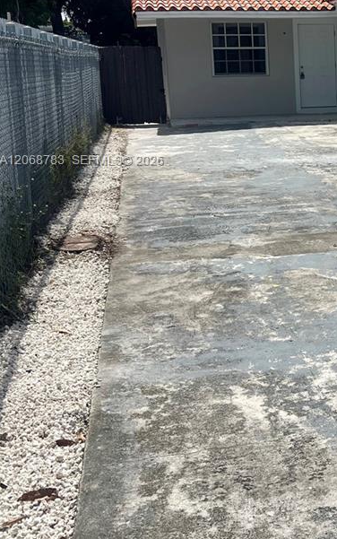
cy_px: 161
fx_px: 808
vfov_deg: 36.3
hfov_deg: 21.9
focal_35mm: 55
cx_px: 401
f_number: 1.5
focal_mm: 5.7
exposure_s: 1/8000
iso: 50
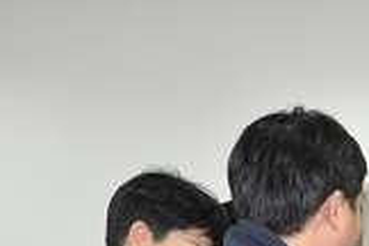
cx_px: 419
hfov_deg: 17.1
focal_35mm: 116
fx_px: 1184
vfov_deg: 11.4
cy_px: 376
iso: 3200
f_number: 5.6
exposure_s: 1/60
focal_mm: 25
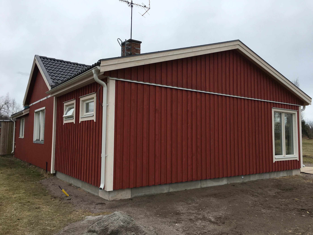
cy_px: 118
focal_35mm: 29
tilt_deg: +5.5
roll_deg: -0.5
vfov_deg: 48.2
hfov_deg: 61.7
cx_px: 156
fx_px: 262
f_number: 2.2
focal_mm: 4.15
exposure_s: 1/754
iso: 25
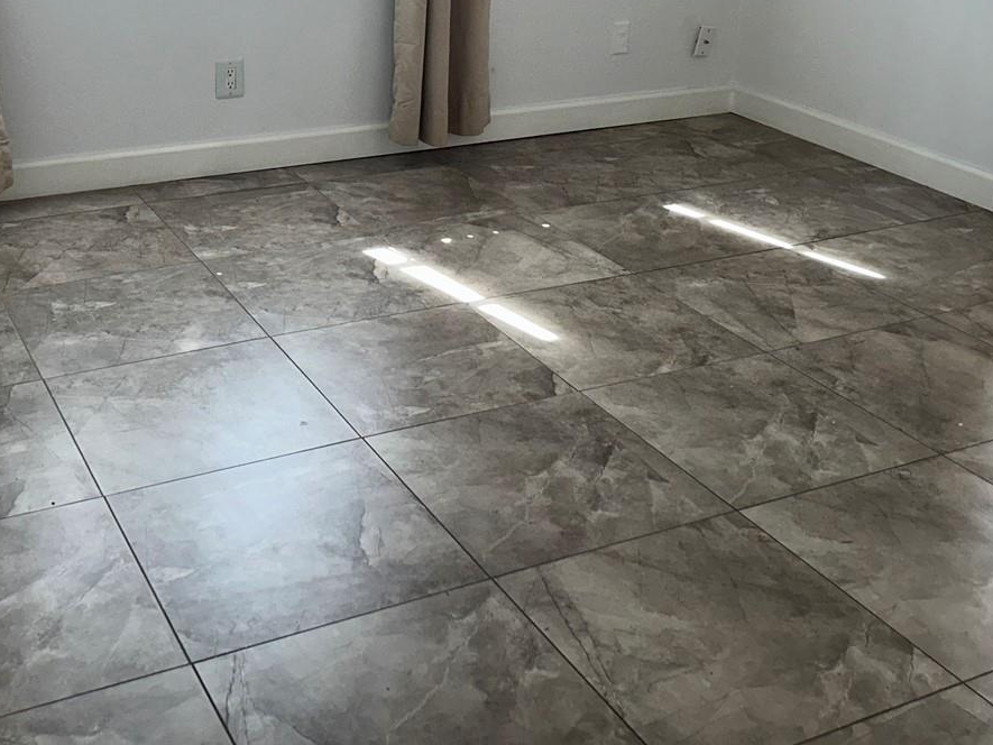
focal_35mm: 47
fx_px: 1348
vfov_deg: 30.0
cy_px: 126
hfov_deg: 40.3
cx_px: 407
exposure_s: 1/122
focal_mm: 5.7
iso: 80
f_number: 1.5
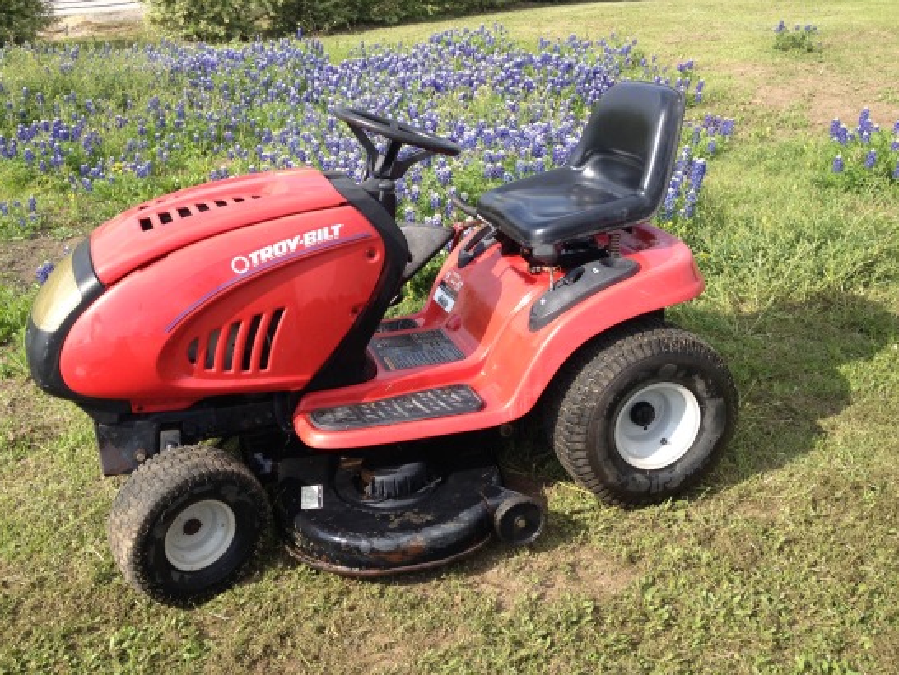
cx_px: 428
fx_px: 1065
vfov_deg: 35.2
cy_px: 316
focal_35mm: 41
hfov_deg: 45.7
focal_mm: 4.28
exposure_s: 1/681
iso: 50
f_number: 2.4
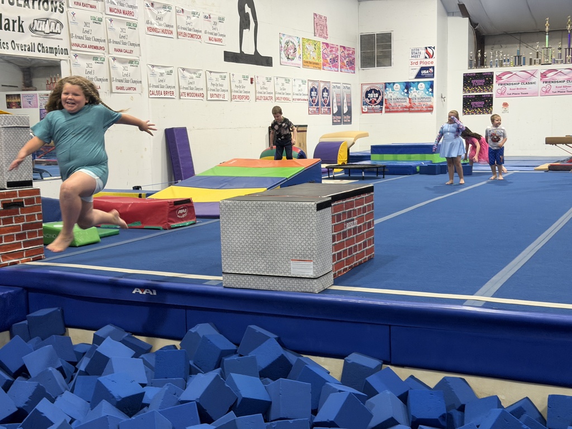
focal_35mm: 48
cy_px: 214
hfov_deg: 39.7
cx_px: 286
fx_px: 793
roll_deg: +2.3
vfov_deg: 30.3
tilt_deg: -6.2
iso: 200
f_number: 1.78
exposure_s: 1/60
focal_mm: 6.76
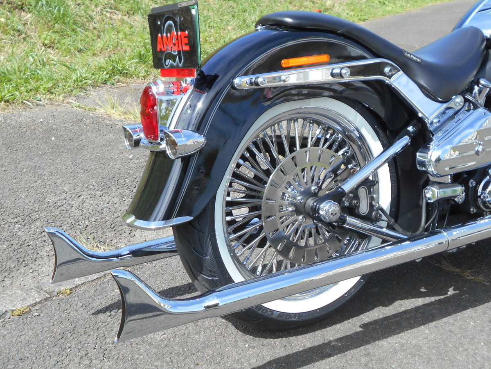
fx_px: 624
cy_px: 184
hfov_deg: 42.9
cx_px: 246
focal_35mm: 44
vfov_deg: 32.9
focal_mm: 7.7
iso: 80
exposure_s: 1/320
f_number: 4.2
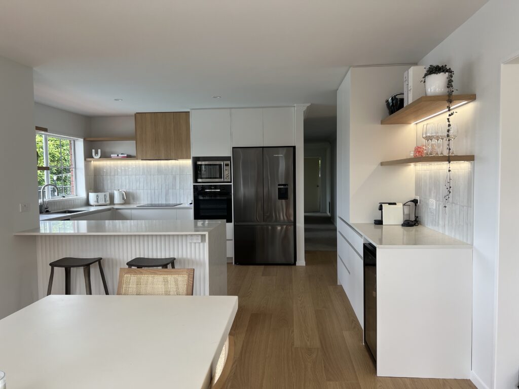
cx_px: 260
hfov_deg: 67.3
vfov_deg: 53.1
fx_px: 390
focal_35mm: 26
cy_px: 194
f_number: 1.5
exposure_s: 1/294
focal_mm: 5.7
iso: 50
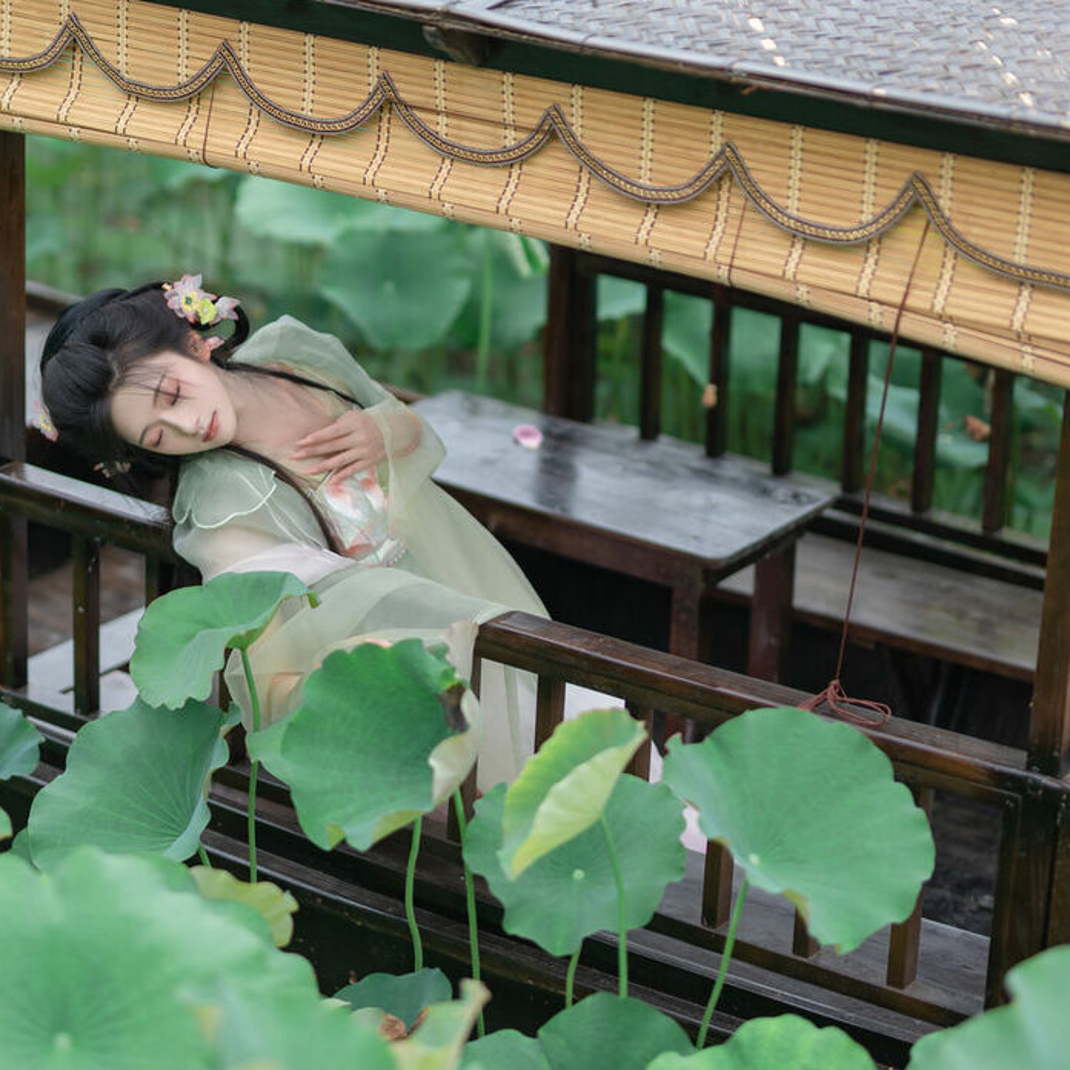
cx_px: 341
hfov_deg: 15.9
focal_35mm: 109
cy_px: 533
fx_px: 3812
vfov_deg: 16.0
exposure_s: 1/1250
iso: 320
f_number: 1.6
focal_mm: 85
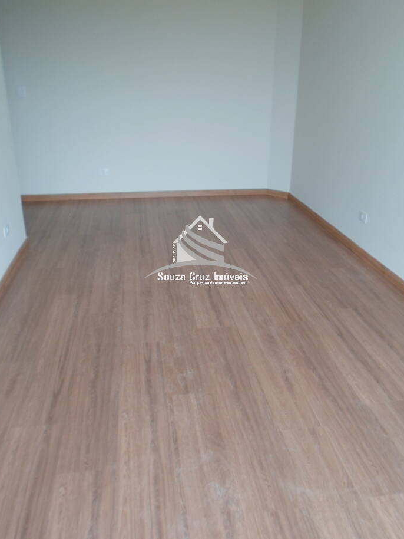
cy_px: 250
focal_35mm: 28
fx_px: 436
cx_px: 200
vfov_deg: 63.4
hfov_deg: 49.8
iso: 80
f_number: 2.5
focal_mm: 4.5
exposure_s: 1/90
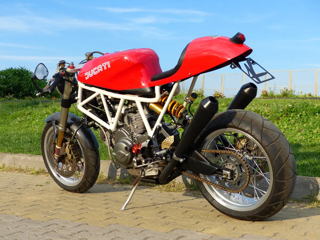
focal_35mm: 52
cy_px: 120
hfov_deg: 36.8
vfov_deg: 28.0
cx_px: 160
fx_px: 481
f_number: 2.8
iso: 100
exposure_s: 1/1000
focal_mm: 9.4
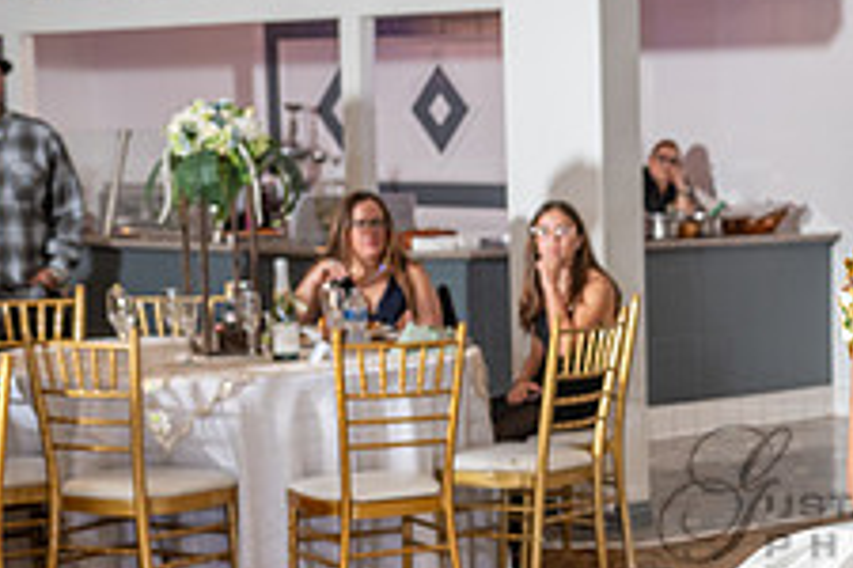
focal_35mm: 103
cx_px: 955
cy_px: 494
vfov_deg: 13.2
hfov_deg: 19.0
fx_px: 2440
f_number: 4
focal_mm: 40
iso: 500
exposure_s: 1/200
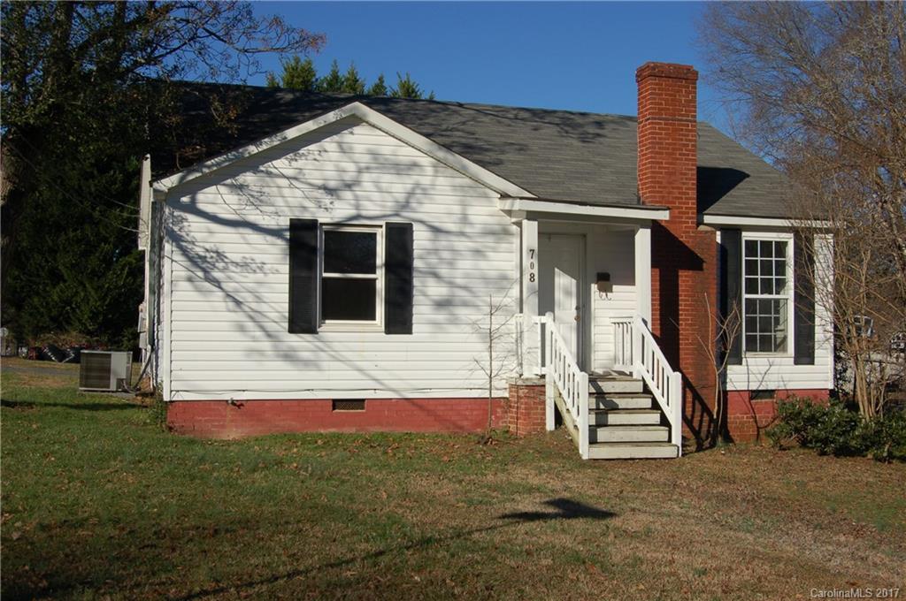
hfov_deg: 46.5
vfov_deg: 31.8
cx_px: 453
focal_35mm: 42
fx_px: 1056
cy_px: 300
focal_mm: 28
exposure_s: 1/500
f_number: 11
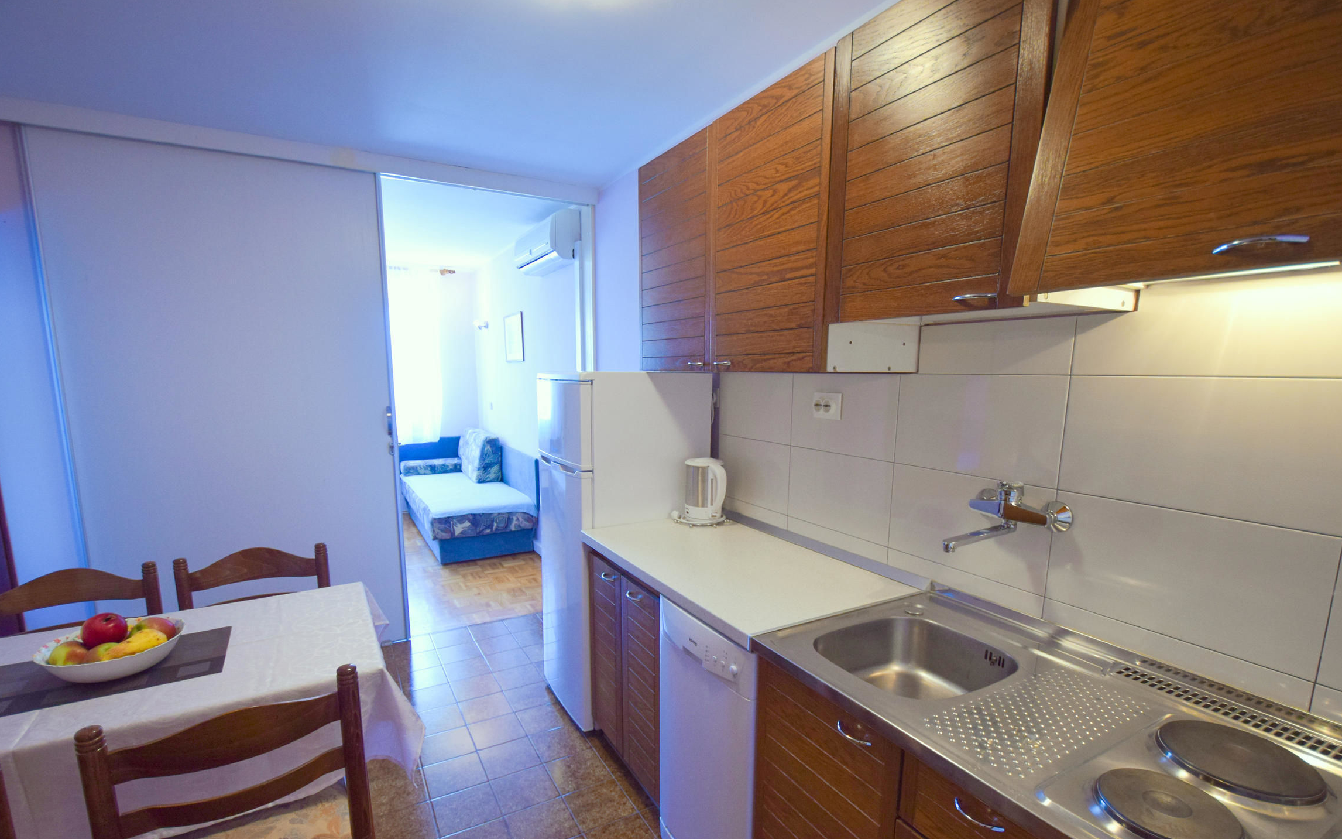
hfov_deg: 97.8
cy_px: 462
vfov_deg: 71.1
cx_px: 667
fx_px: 585
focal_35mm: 16
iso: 800
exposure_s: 1/60
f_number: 4
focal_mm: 10
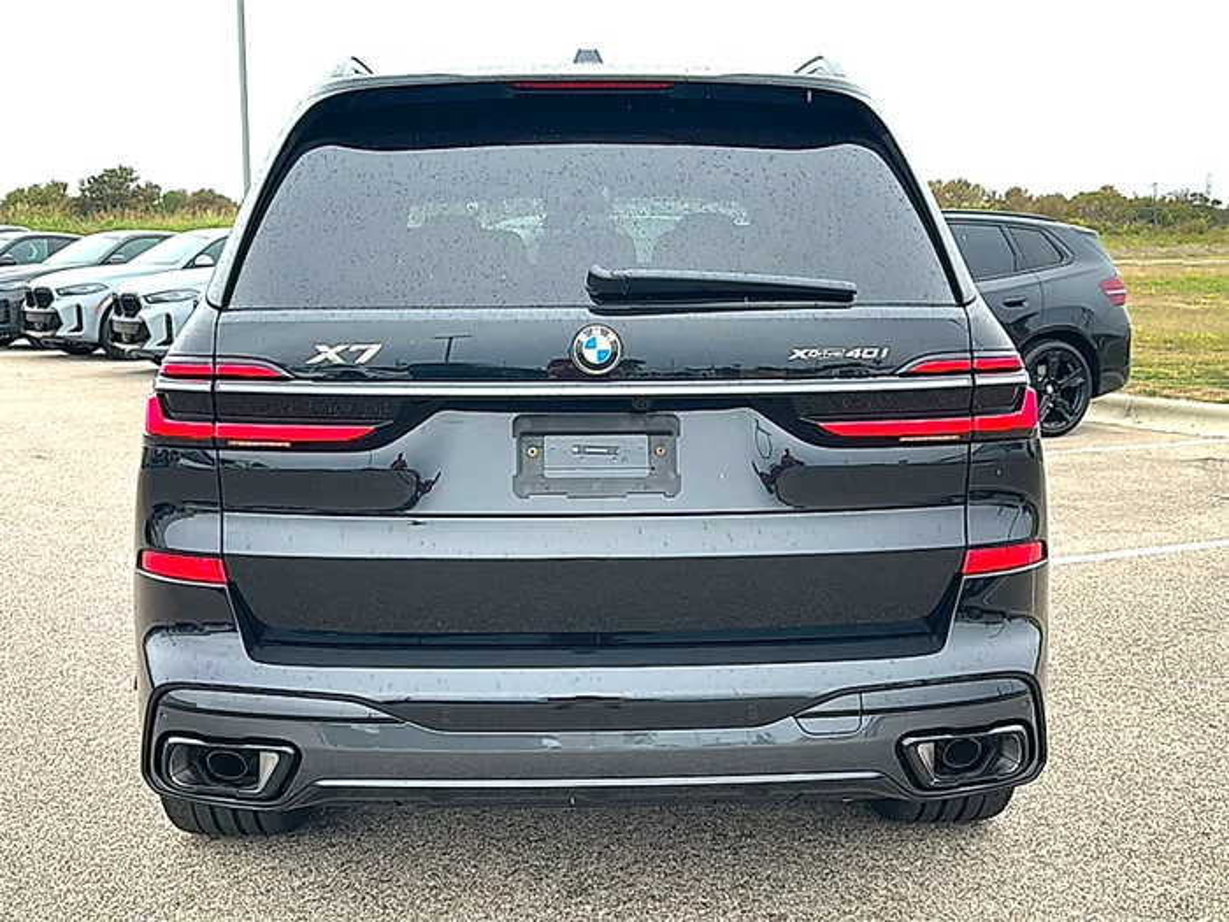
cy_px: 461
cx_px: 614
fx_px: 1349
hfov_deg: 49.0
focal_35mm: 38
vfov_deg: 37.7
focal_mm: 6.86
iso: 80
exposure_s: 1/888
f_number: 1.78
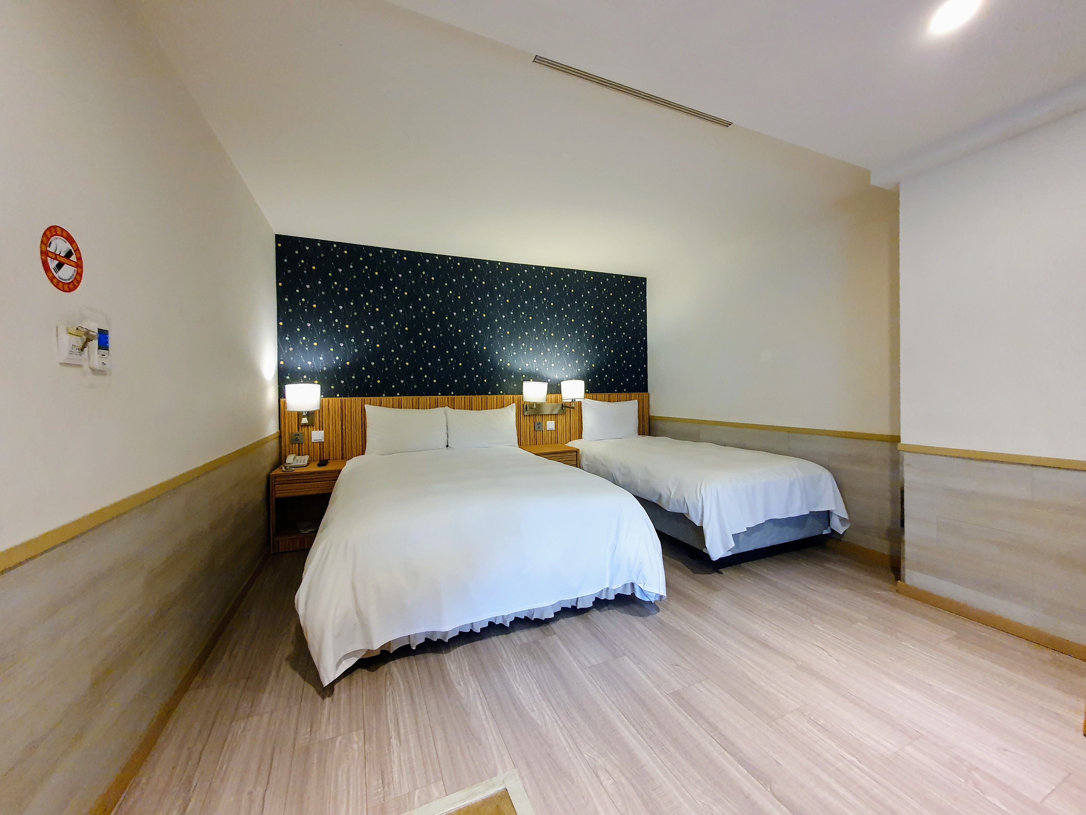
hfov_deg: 106.2
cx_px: 543
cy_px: 408
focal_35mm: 13
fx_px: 408
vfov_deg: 89.9
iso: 400
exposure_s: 1/30
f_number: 2.2
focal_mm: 1.8
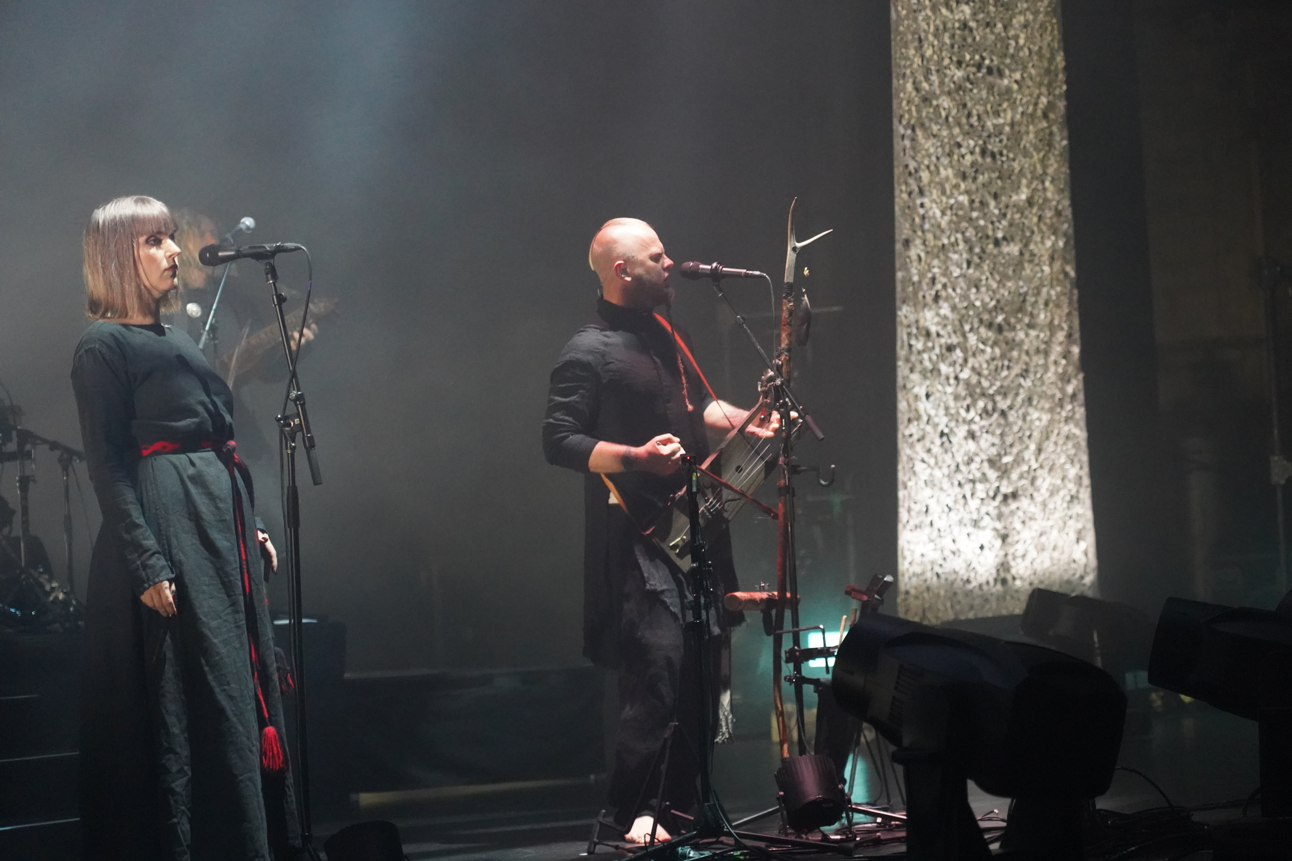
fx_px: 3768
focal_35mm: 105
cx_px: 646
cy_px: 430
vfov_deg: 13.0
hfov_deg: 19.5
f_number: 4
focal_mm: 105
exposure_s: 1/160
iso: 12800
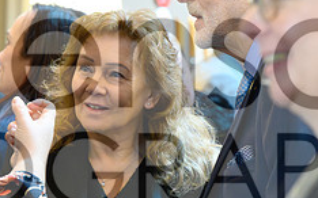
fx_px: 1724
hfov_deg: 10.5
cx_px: 75
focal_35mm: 199
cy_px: 104
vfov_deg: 6.6
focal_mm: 76
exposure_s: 1/200
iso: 28800
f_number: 4
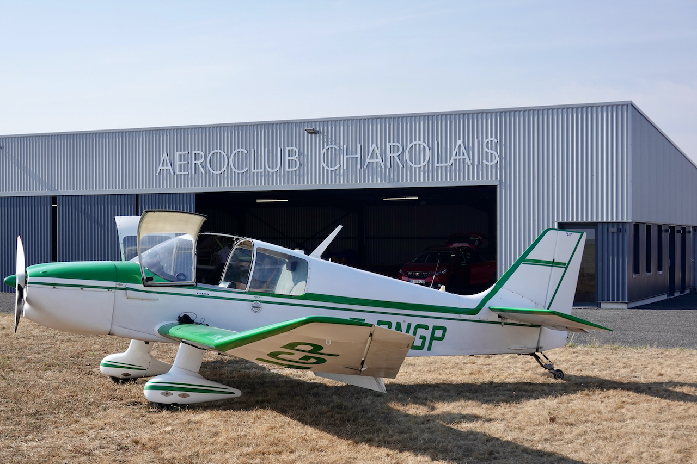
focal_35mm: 58
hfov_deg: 34.5
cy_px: 232
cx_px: 348
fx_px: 1123
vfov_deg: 23.4
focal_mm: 21.56
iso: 125
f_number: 4
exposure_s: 1/800
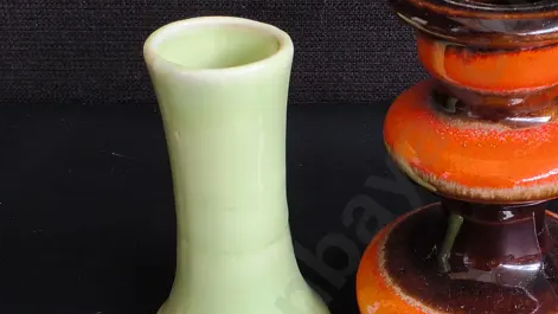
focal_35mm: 64
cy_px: 172
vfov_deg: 18.8
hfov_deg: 32.4
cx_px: 399
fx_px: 947
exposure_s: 1/100
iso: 80
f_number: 2
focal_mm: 2.87
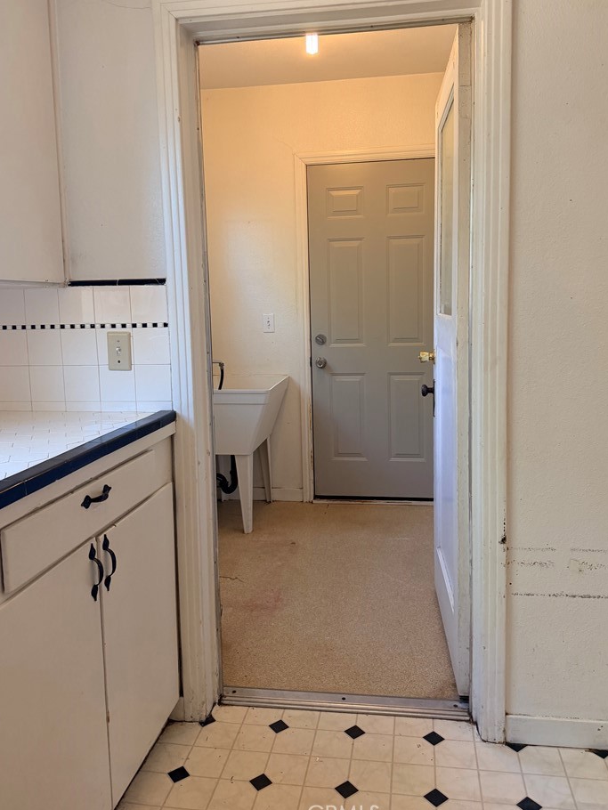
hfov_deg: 51.4
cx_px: 313
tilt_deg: -5.7
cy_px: 370
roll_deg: +1.2
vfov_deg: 65.2
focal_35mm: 27
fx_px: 632
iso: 200
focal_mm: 6.76
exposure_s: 1/146
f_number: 1.78
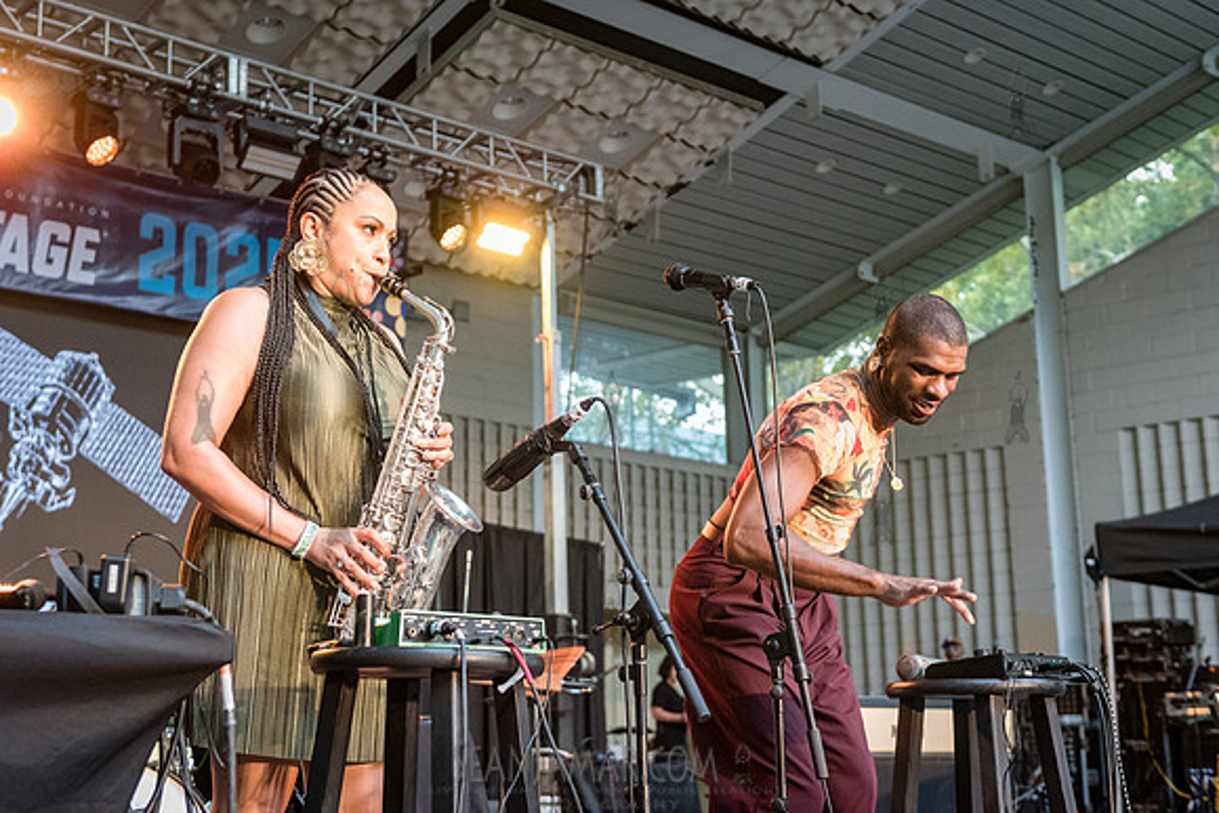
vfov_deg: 25.0
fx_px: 1836
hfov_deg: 36.7
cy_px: 379
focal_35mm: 54
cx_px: 535
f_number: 3.5
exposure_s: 1/800
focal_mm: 48
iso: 4000
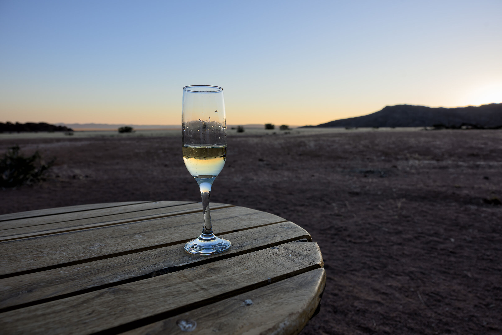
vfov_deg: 53.1
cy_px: 168
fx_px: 335
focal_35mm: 24
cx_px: 251
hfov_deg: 73.7
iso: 64
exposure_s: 1/50
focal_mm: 24
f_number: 7.1
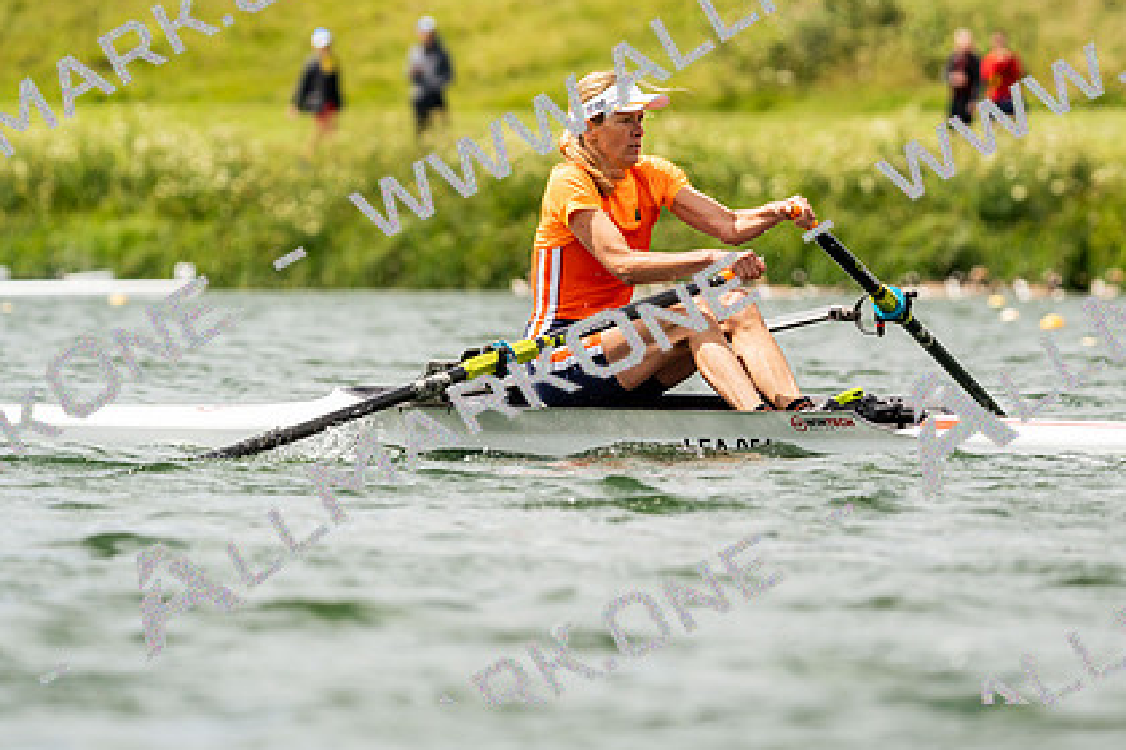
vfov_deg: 2.8
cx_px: 681
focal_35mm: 483
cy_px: 245
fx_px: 15106
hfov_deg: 4.3
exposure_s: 1/2000
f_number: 6.3
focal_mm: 350
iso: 250
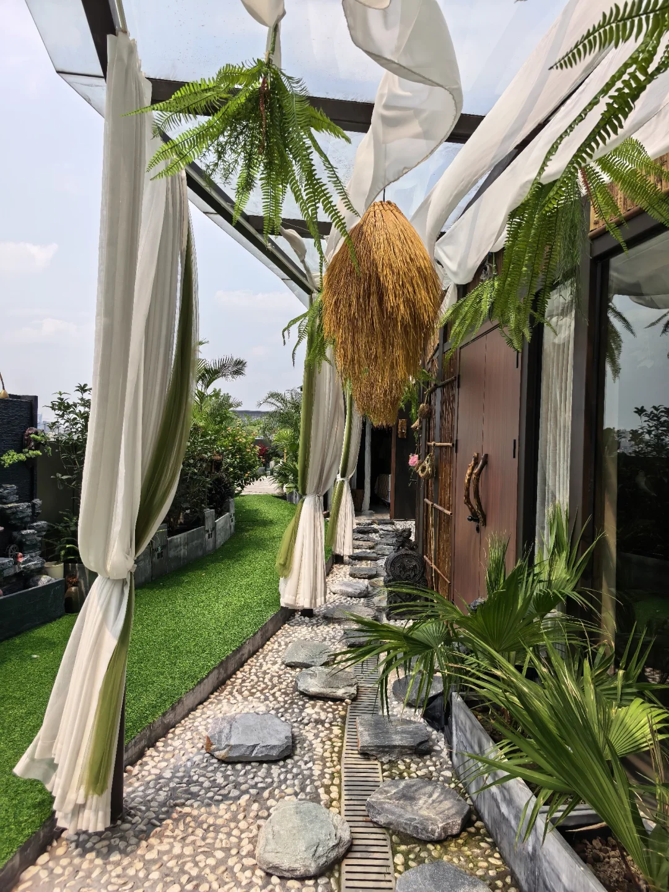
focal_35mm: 24
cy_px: 446
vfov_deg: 71.6
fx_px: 618
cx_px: 334
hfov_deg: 56.8
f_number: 2
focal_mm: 5.75
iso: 50
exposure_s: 1/4255
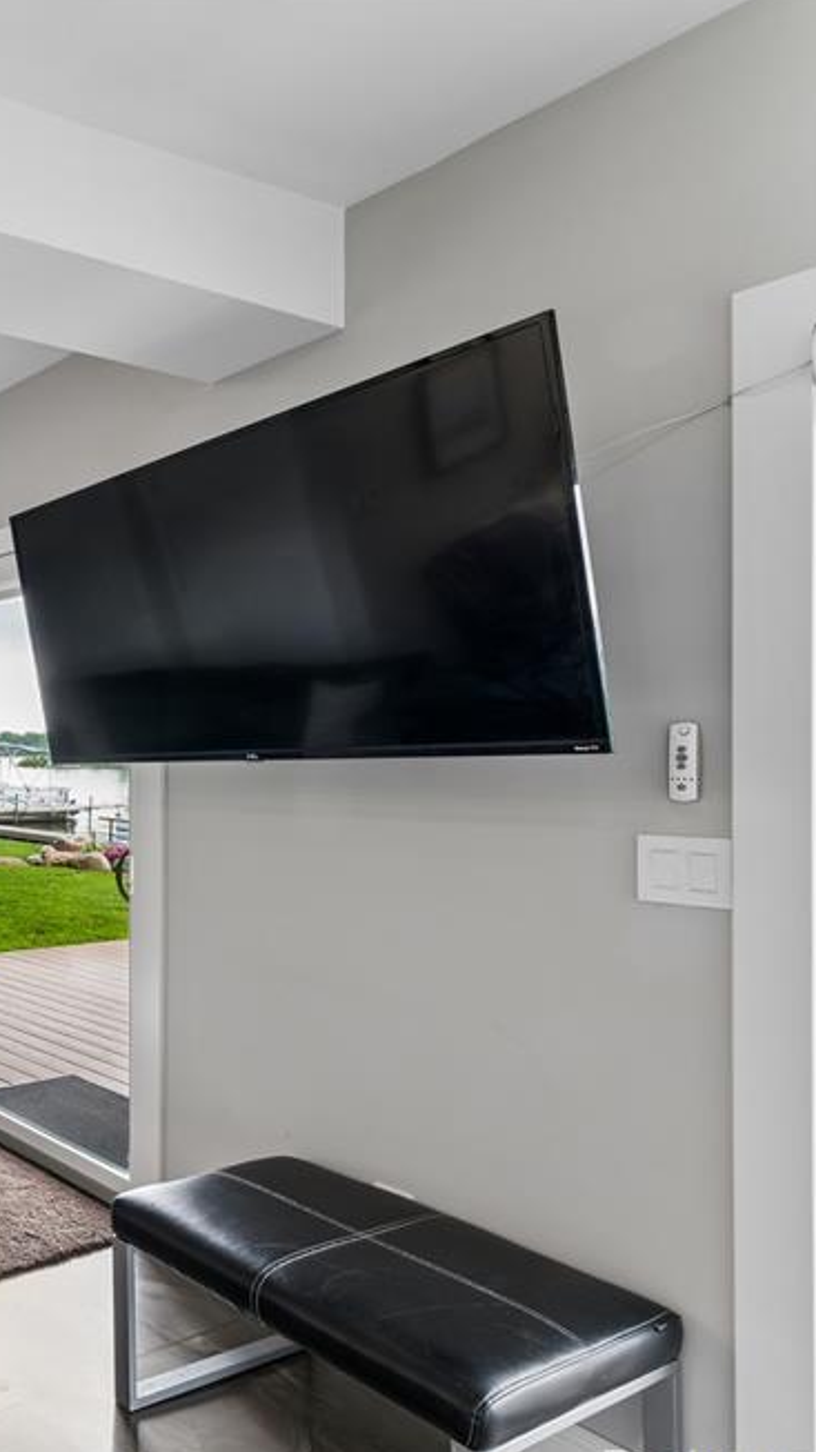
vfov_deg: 78.7
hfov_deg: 32.5
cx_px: -311
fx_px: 885
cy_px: 745
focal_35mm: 23
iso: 400
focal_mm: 14
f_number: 13
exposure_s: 1/6
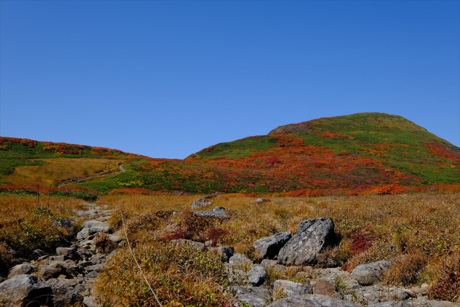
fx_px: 460
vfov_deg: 36.9
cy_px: 154
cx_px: 230
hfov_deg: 53.1
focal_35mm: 36
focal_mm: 24
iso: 160
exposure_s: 1/450
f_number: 8
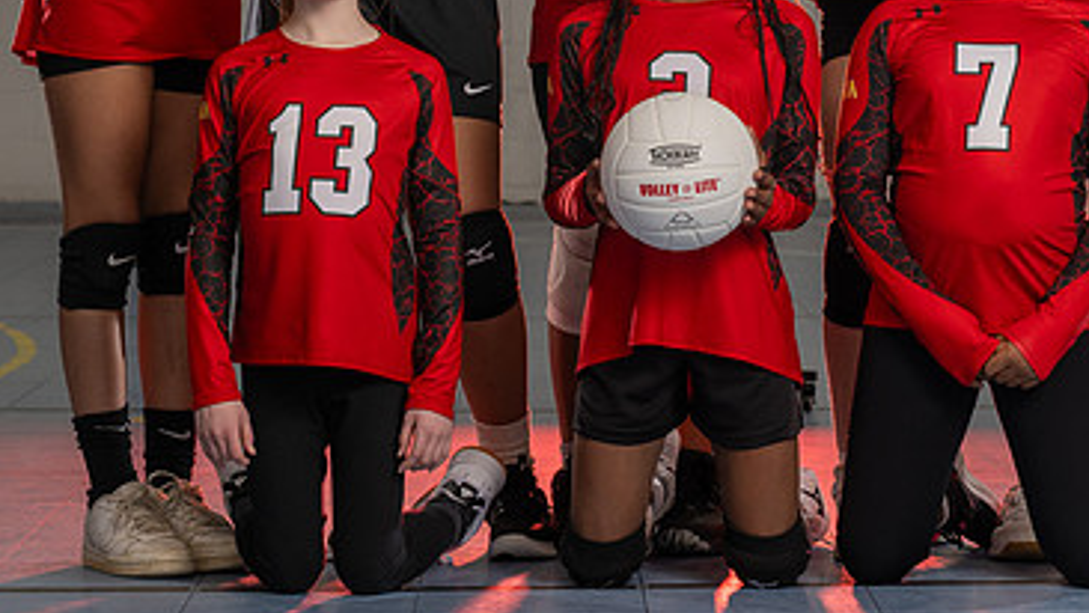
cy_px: -105
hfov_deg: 14.3
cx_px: 684
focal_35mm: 150
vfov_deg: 8.0
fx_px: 4332
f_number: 5.6
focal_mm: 70
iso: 200
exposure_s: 1/100
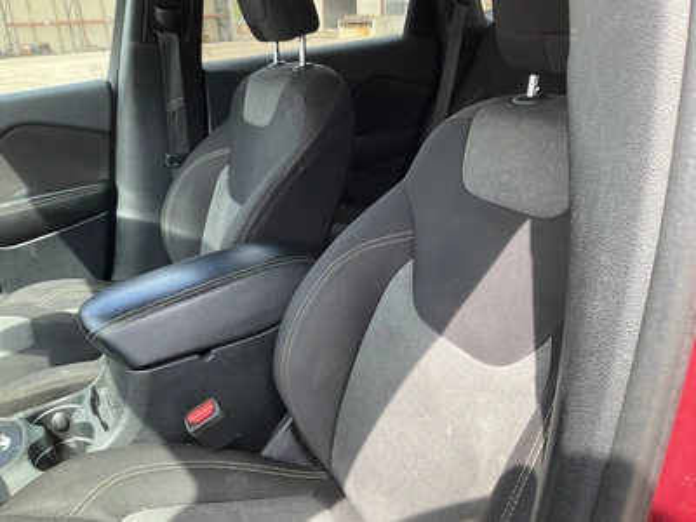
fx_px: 583
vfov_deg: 48.2
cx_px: 348
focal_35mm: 29
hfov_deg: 61.7
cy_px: 261
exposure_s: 1/126
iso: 32
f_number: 1.8
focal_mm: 3
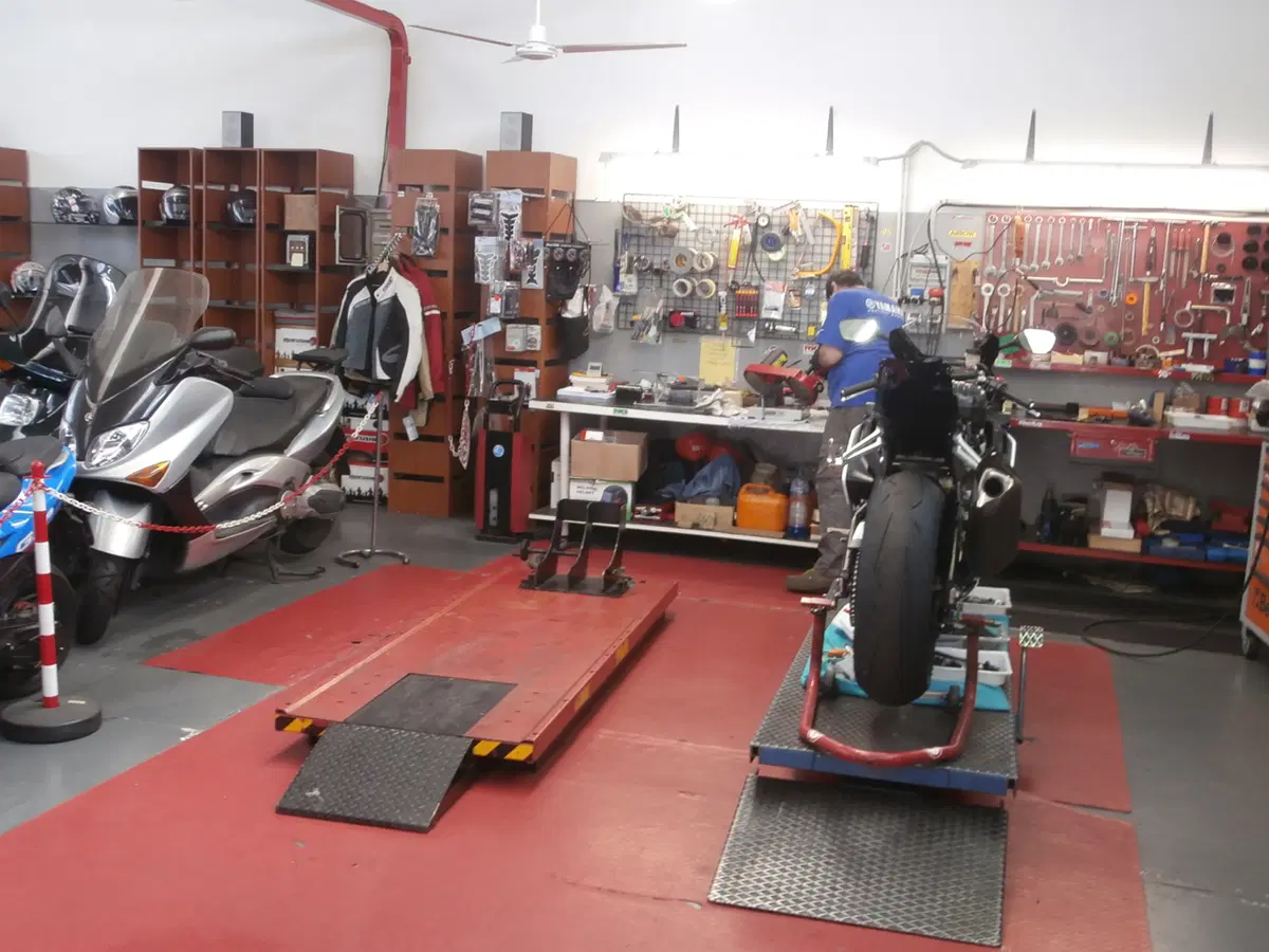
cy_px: 476
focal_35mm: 38
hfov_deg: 49.0
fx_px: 1393
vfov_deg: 37.7
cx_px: 634
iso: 100
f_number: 3.9
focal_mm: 6.67
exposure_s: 1/6
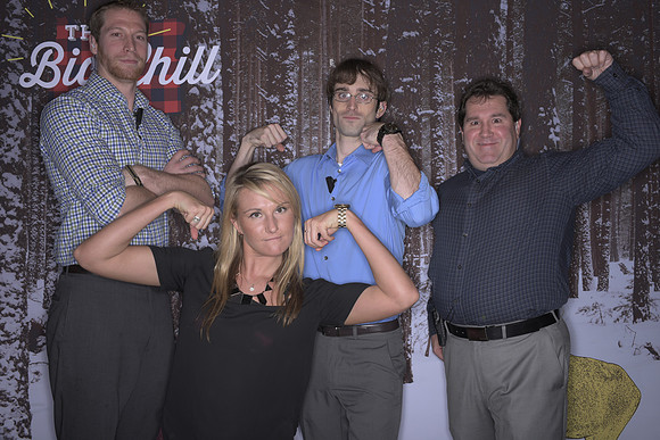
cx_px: 330
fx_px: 642
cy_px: 220
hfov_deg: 54.4
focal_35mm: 35
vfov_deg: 37.9
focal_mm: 35
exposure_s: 1/250
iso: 64
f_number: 11
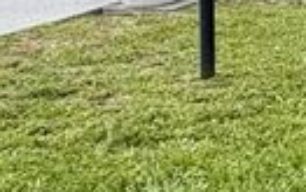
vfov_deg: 10.5
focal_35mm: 116
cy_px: -173
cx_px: 645
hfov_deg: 14.4
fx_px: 968
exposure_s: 1/416
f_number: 2.2
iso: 40
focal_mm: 2.22
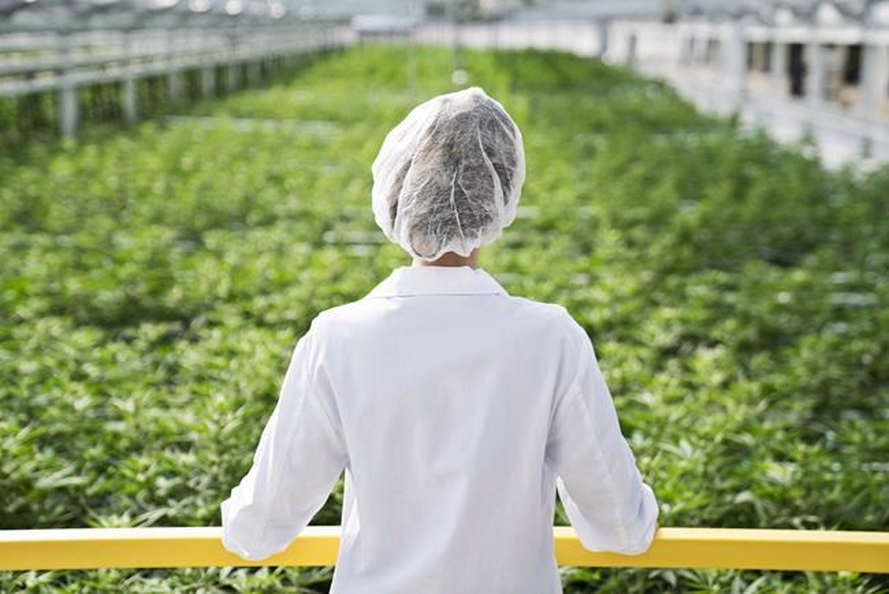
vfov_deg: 21.3
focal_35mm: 64
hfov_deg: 31.4
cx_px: 444
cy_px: 297
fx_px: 1581
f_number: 2.8
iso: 80
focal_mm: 64
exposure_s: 1/400
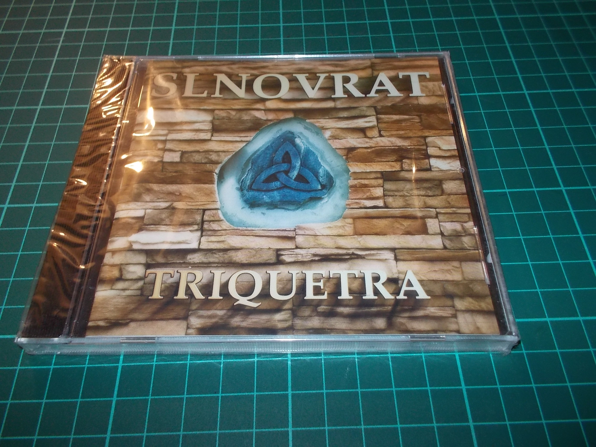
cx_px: 298
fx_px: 499
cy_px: 224
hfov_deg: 61.7
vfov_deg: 48.2
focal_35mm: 29
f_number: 3.3
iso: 200
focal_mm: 4.1
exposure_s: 1/30
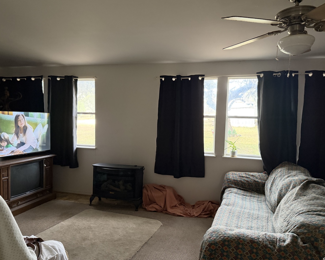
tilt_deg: -4.0
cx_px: 169
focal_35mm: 26
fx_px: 250
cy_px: 130
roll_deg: -0.2
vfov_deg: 54.9
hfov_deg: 66.0
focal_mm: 6.76
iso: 640
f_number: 1.78
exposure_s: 1/60
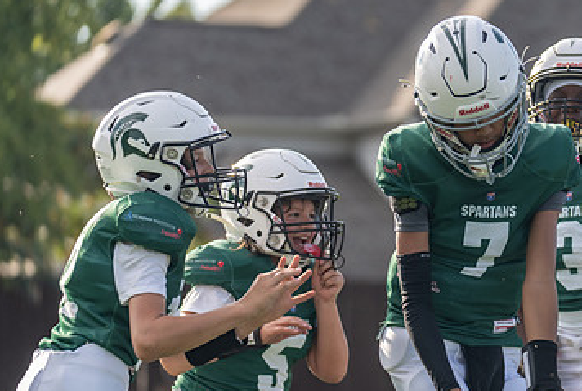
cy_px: 202
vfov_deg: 6.2
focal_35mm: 224
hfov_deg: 9.1
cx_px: 465
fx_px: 3629
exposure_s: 1/1250
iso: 100
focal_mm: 124
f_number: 2.8
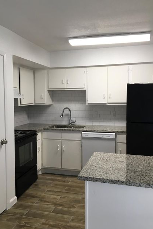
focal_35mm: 32
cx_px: 78
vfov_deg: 58.7
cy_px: 110
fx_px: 204
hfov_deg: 41.1
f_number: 2.2
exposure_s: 1/40
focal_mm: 4.15
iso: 25
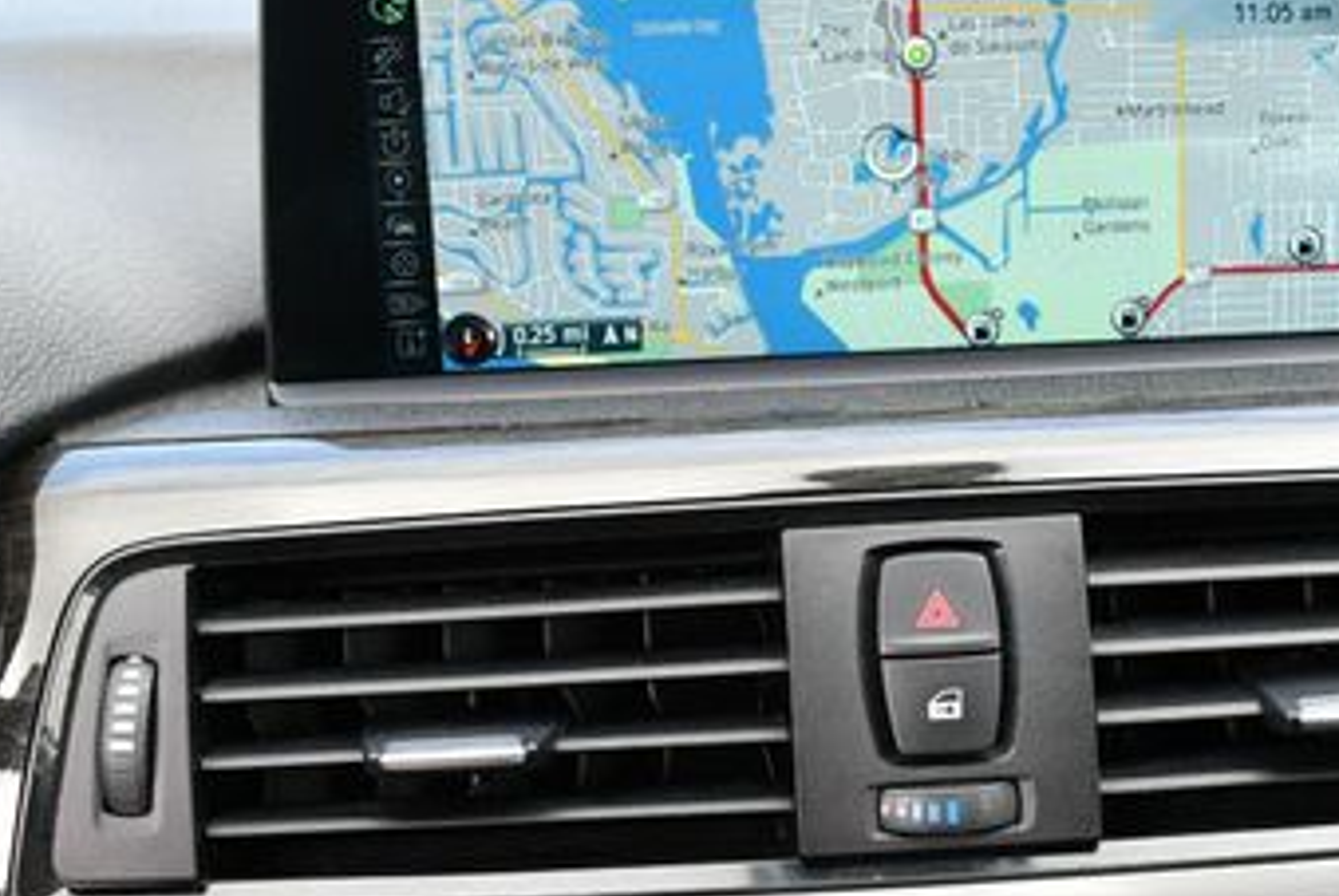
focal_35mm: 68
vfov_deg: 20.0
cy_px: 620
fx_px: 2532
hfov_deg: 29.4
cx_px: 885
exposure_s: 1/250
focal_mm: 18
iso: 400
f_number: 4
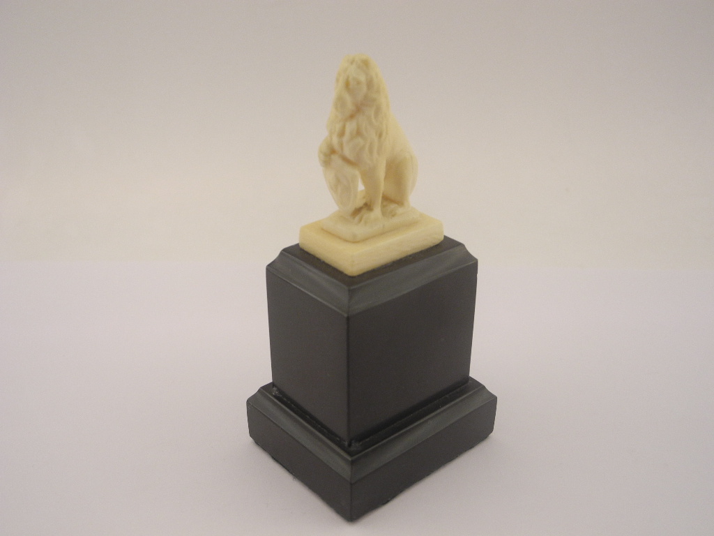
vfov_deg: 37.7
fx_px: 784
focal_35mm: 38
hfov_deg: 49.0
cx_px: 357
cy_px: 268
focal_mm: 8.1
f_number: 3.2
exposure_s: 1/30
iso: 253
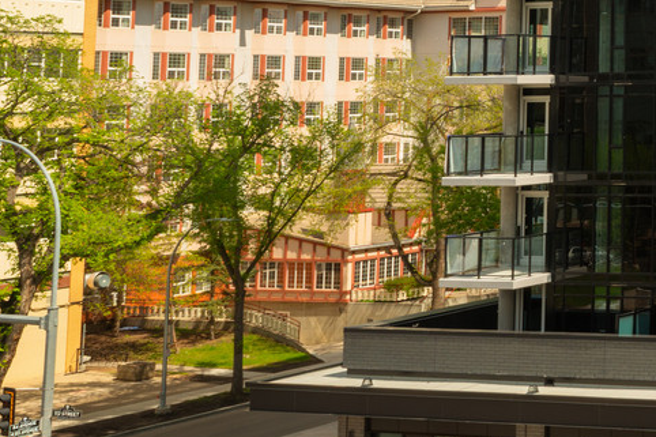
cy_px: -65
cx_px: 1123
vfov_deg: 15.4
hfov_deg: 19.0
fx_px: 1566
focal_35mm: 86
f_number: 13
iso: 100
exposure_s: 1/125
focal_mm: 24
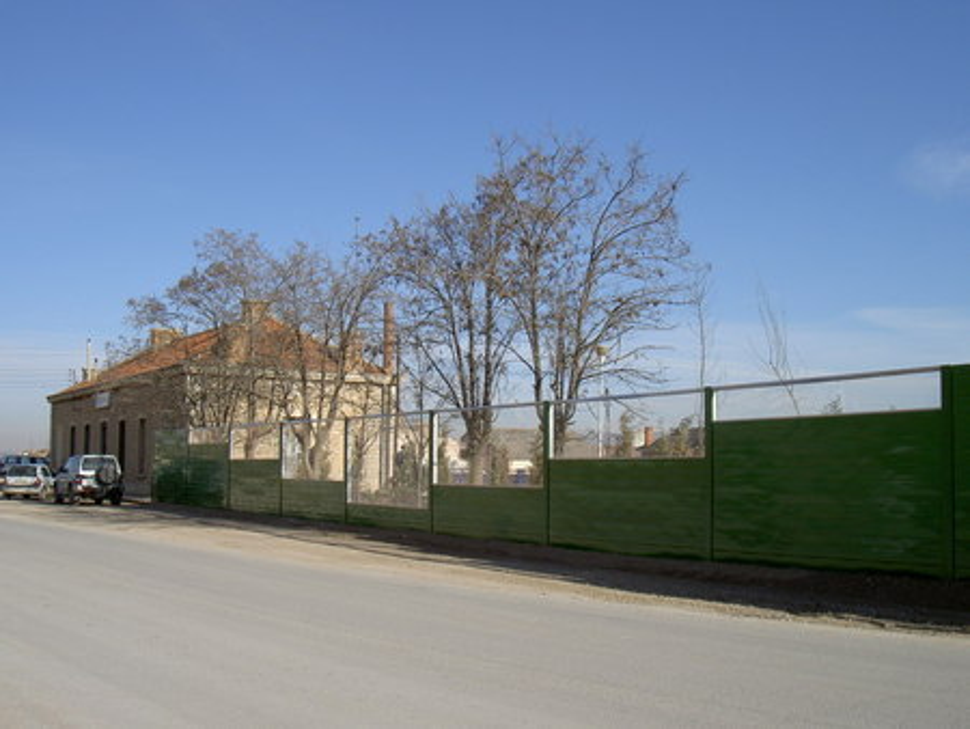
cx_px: 485
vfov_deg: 36.9
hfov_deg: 47.8
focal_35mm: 39
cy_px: 364
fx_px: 1093
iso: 50
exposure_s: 1/500
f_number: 4.7
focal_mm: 8
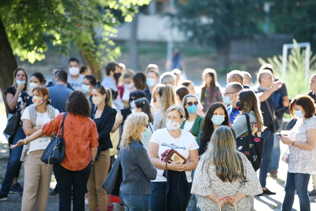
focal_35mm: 200
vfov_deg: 6.9
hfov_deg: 10.3
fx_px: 1755
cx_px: 158
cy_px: 106
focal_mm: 200
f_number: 2.8
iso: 400
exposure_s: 1/500
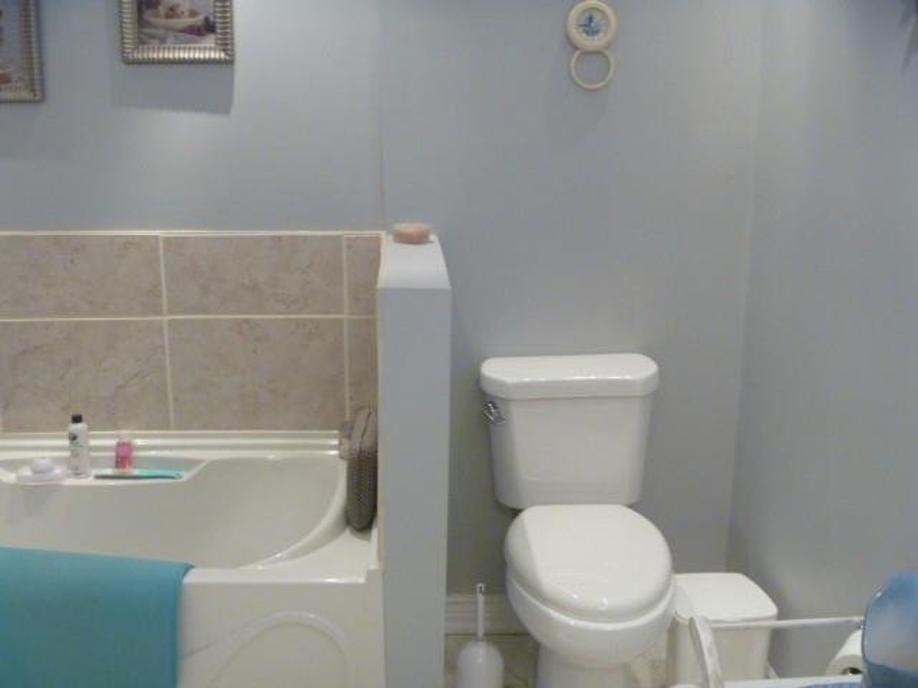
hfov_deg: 52.6
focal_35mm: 35
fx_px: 928
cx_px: 459
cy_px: 344
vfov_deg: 40.7
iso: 400
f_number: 3.5
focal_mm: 6.3
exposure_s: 1/30
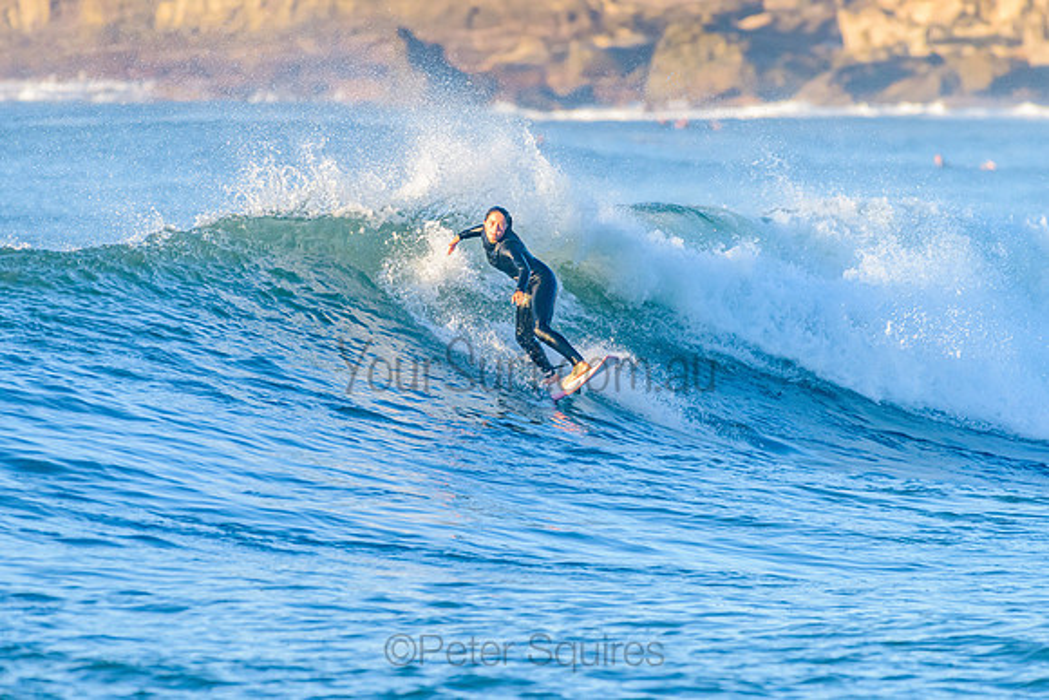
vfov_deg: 2.3
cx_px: 522
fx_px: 17720
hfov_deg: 3.4
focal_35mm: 608
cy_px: 322
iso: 720
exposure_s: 1/2000
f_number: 5.6
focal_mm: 500
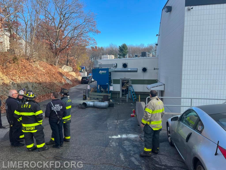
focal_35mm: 26
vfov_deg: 53.1
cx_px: 113
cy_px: 85
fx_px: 170
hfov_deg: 67.3
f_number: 1.5
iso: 50
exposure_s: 1/1058
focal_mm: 5.7
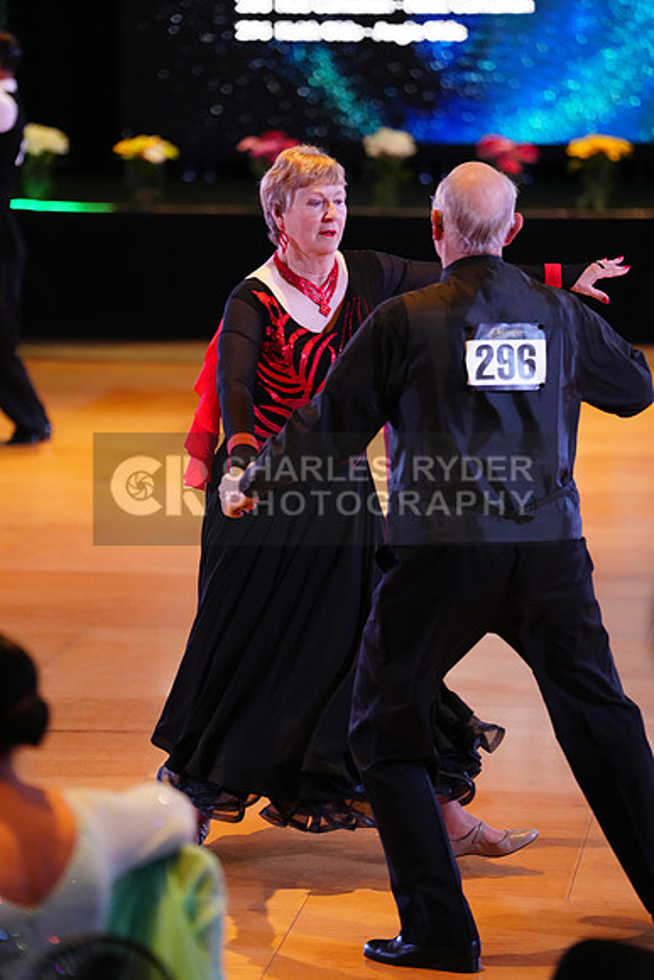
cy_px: 490
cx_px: 327
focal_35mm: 152
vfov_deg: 13.5
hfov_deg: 9.0
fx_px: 4139
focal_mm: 152
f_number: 2.8
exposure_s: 1/400
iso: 5000
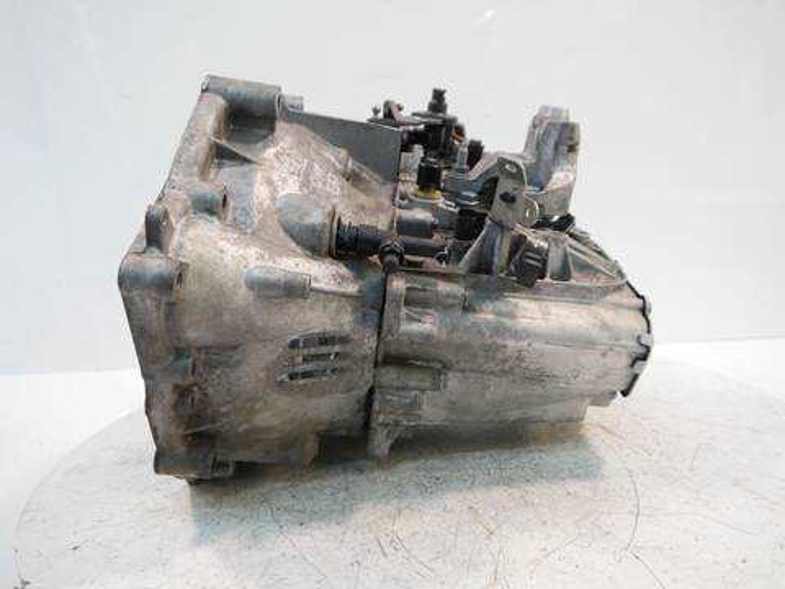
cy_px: 294
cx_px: 392
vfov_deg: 49.7
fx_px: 635
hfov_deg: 63.4
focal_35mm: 28
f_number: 3.5
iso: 640
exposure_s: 1/60
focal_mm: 14
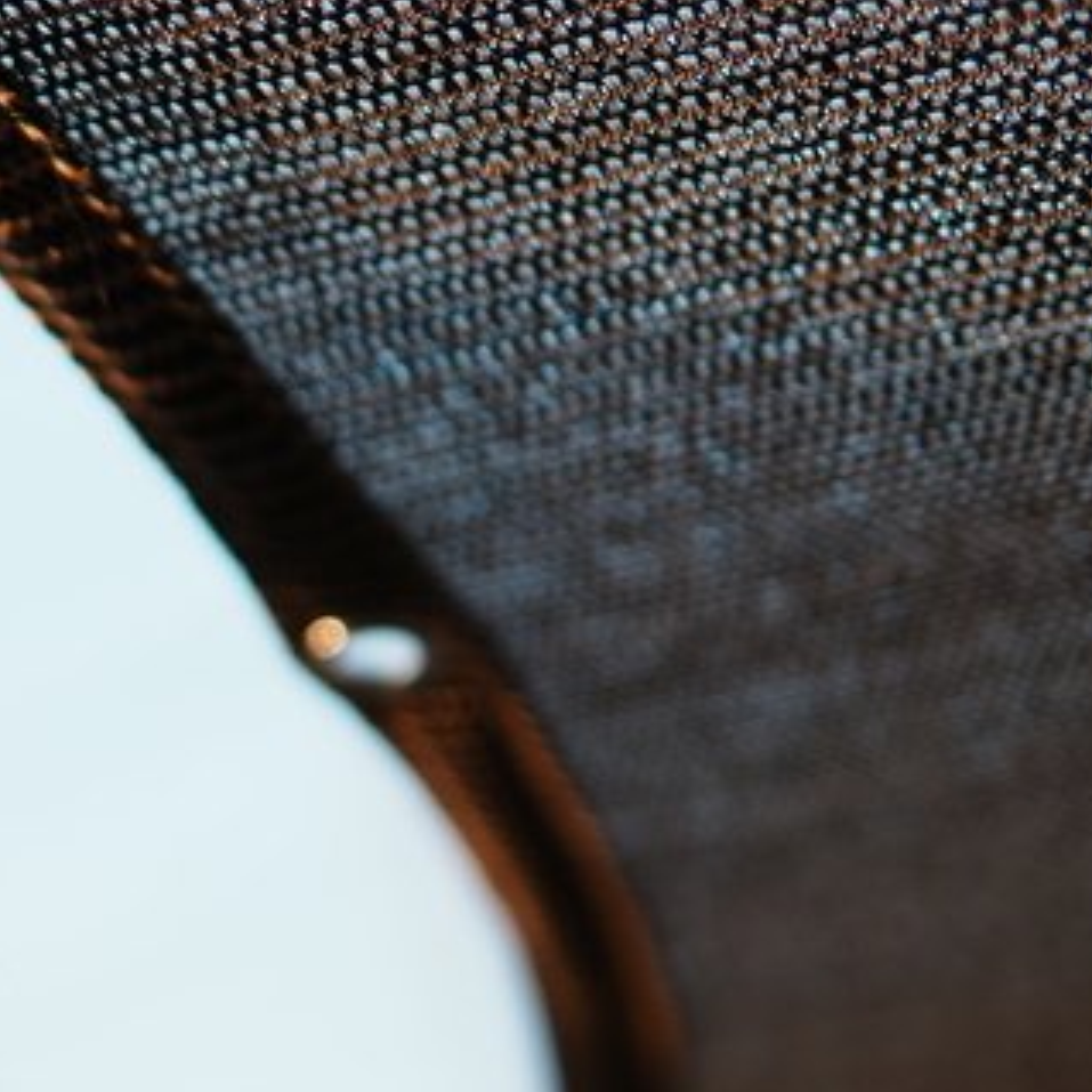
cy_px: 731
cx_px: -226
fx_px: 3426
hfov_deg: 17.3
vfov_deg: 18.1
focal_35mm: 96
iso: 100
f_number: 1.6
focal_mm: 30
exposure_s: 1/1250
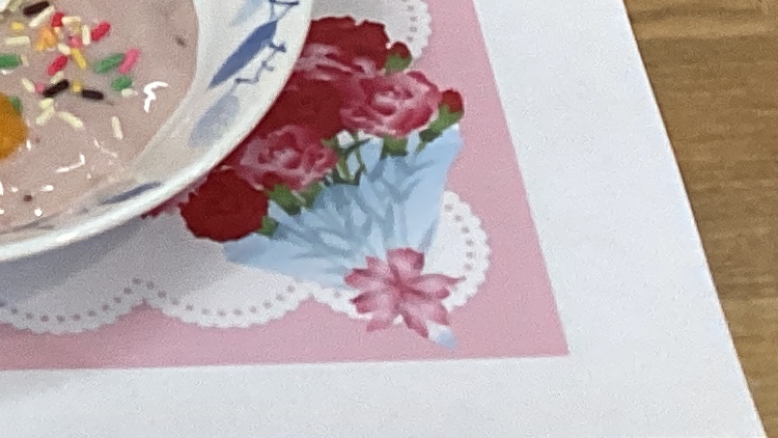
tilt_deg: -34.0
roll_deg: +5.3
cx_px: -229
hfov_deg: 14.0
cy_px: -627
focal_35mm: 147
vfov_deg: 7.7
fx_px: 3033
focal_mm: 3.3
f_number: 2.4
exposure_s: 1/50
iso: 100
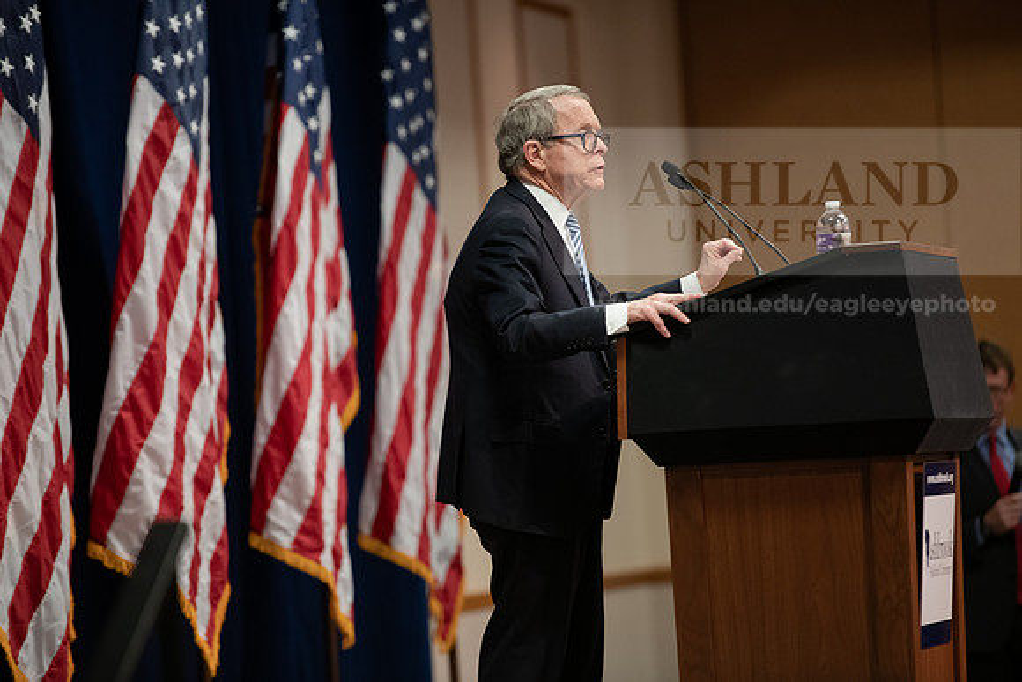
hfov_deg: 10.5
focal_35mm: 195
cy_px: 341
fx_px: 5537
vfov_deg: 7.0
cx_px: 511
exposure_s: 1/200
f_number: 3.2
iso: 2000
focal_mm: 195
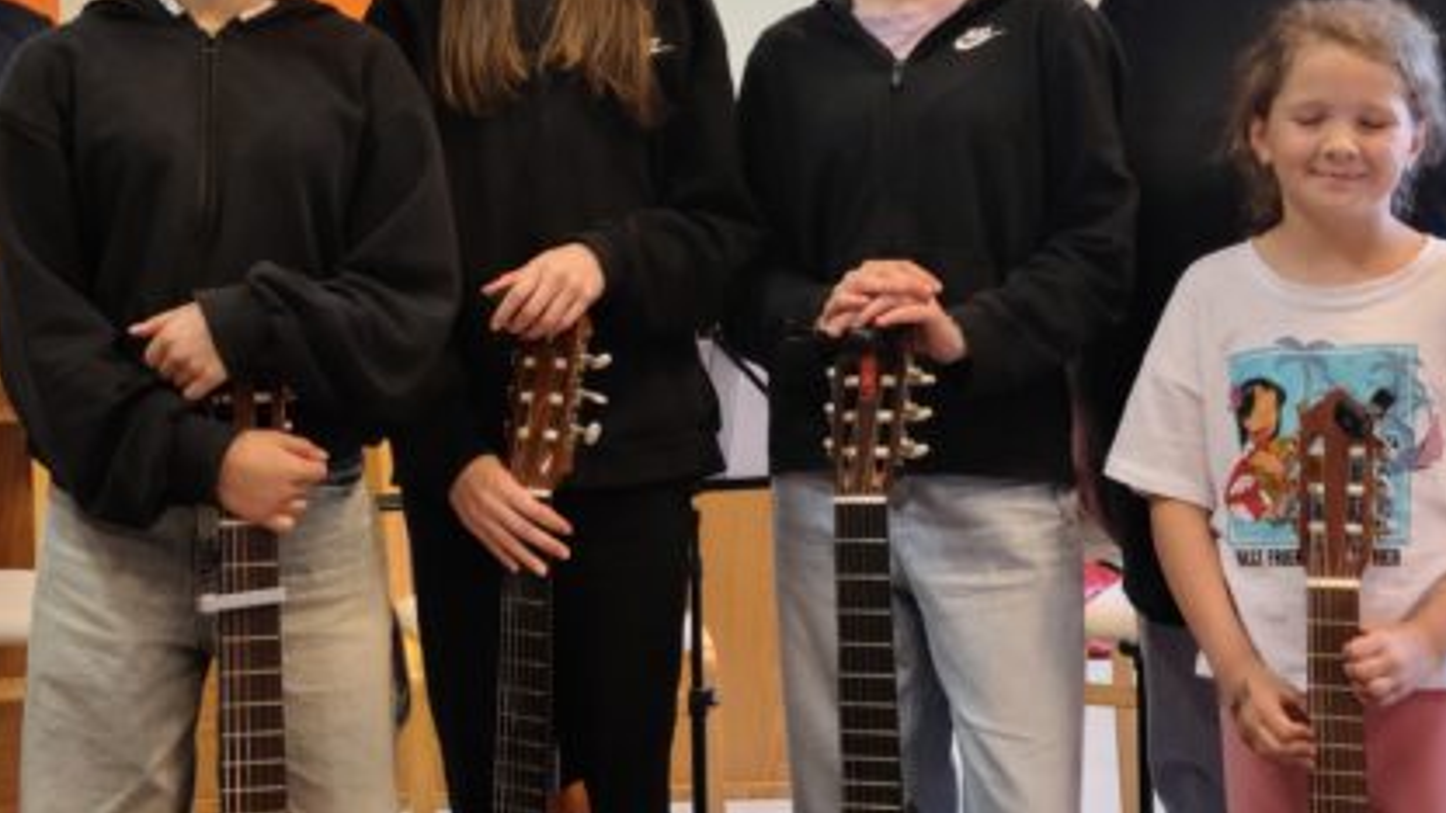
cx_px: 528
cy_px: 316
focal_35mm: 75
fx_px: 2876
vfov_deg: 16.1
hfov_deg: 28.1
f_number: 2
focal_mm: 5.9
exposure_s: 1/50
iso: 200
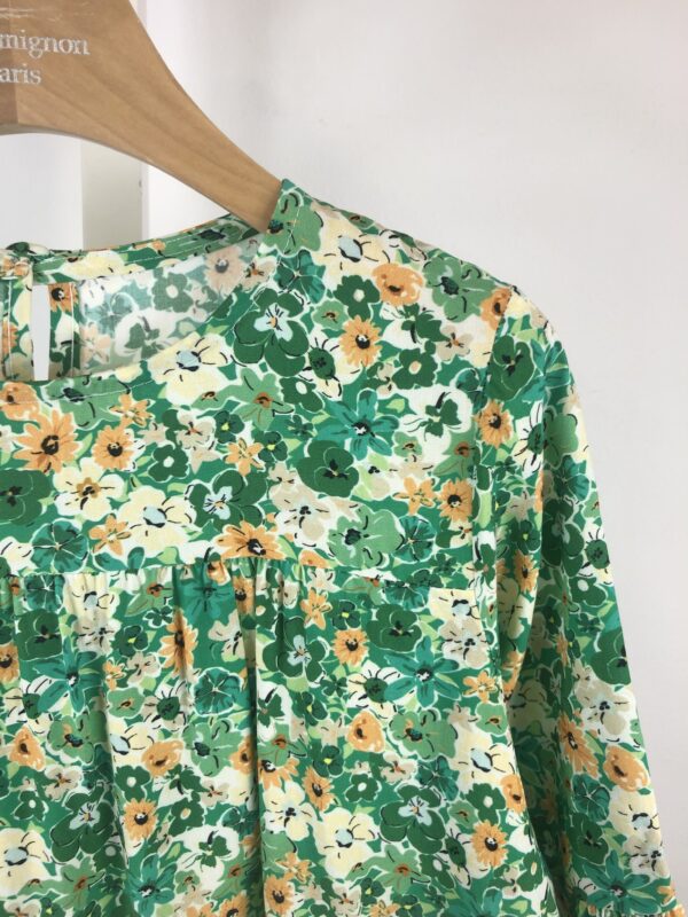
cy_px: 458
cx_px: 344
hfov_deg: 49.7
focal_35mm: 28
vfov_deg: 63.4
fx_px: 742
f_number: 1.8
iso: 25
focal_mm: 3.99
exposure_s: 1/100
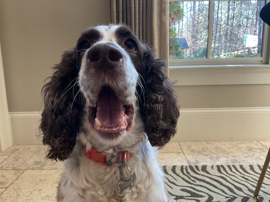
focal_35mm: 29
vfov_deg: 48.2
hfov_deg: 61.7
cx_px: 135
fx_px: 226
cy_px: 101
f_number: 1.8
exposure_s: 1/60
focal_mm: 3
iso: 80
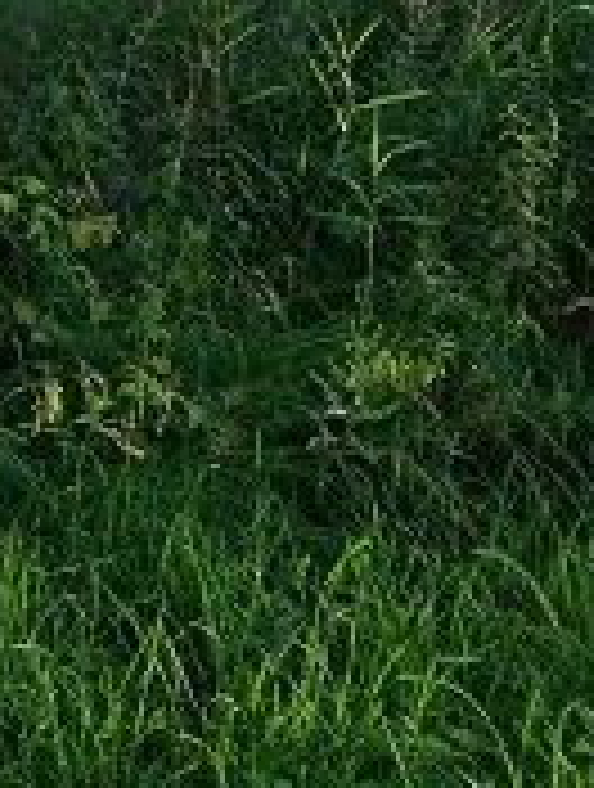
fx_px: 1664
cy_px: -353
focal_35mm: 73
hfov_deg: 18.4
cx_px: -234
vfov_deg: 22.4
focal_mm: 4.1
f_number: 3.5
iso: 80
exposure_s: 1/125
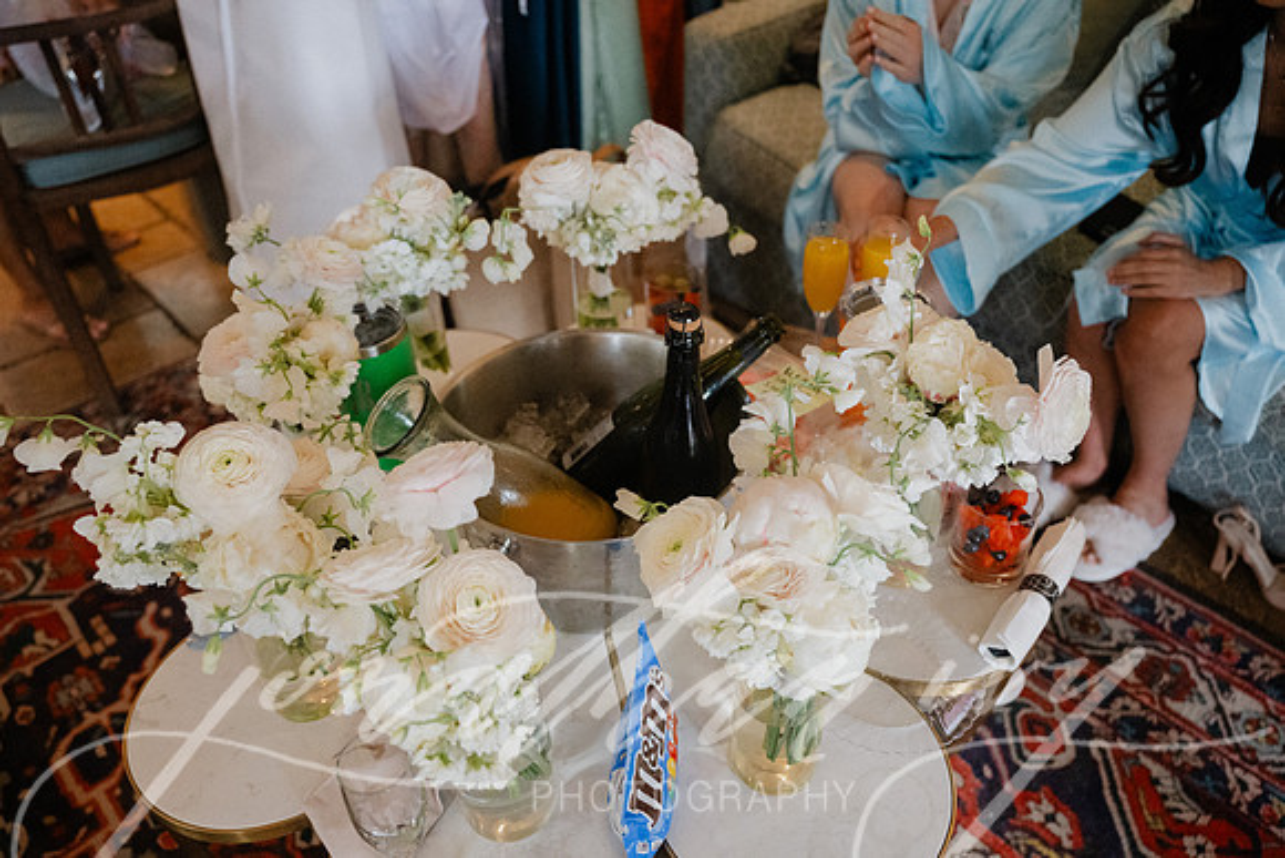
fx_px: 1071
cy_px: 429
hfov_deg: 61.9
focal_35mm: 30
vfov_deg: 43.6
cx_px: 642
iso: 7200
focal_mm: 30
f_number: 2.8
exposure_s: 1/800
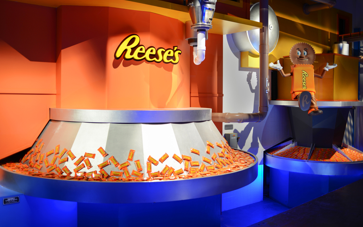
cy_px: 106
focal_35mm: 36
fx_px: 356
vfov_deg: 35.3
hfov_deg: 54.0
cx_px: 182
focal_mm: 35
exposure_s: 1/5
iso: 100
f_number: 2.8
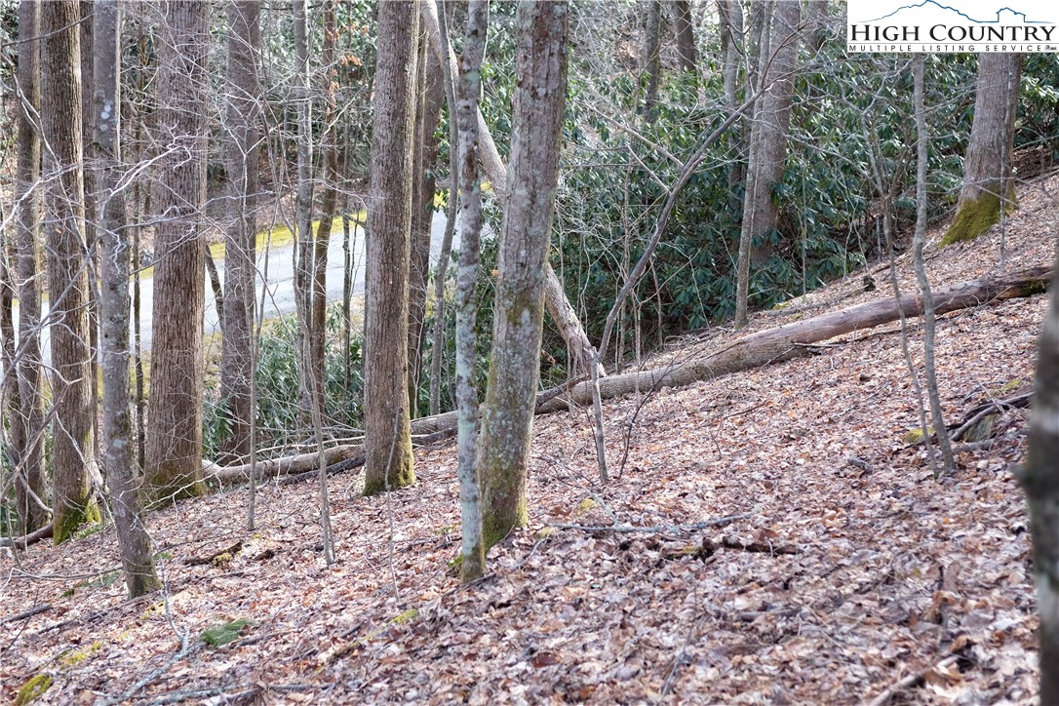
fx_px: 1412
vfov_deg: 28.1
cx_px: 530
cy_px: 353
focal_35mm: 48
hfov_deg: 41.1
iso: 200
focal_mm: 32
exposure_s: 1/140
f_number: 3.2
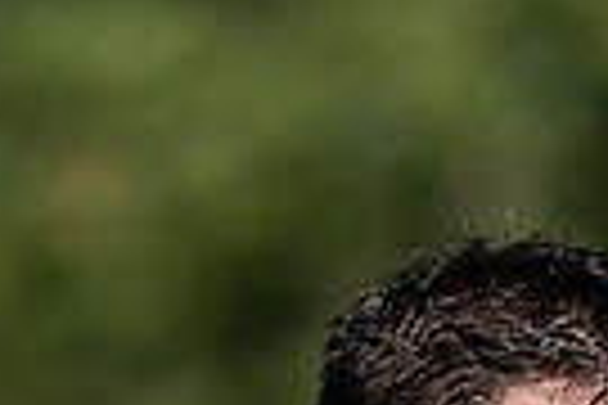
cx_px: 510
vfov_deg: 0.9
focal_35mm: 1459
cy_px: 744
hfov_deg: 1.4
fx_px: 24639
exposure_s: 1/8000
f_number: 2.8
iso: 160
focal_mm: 200
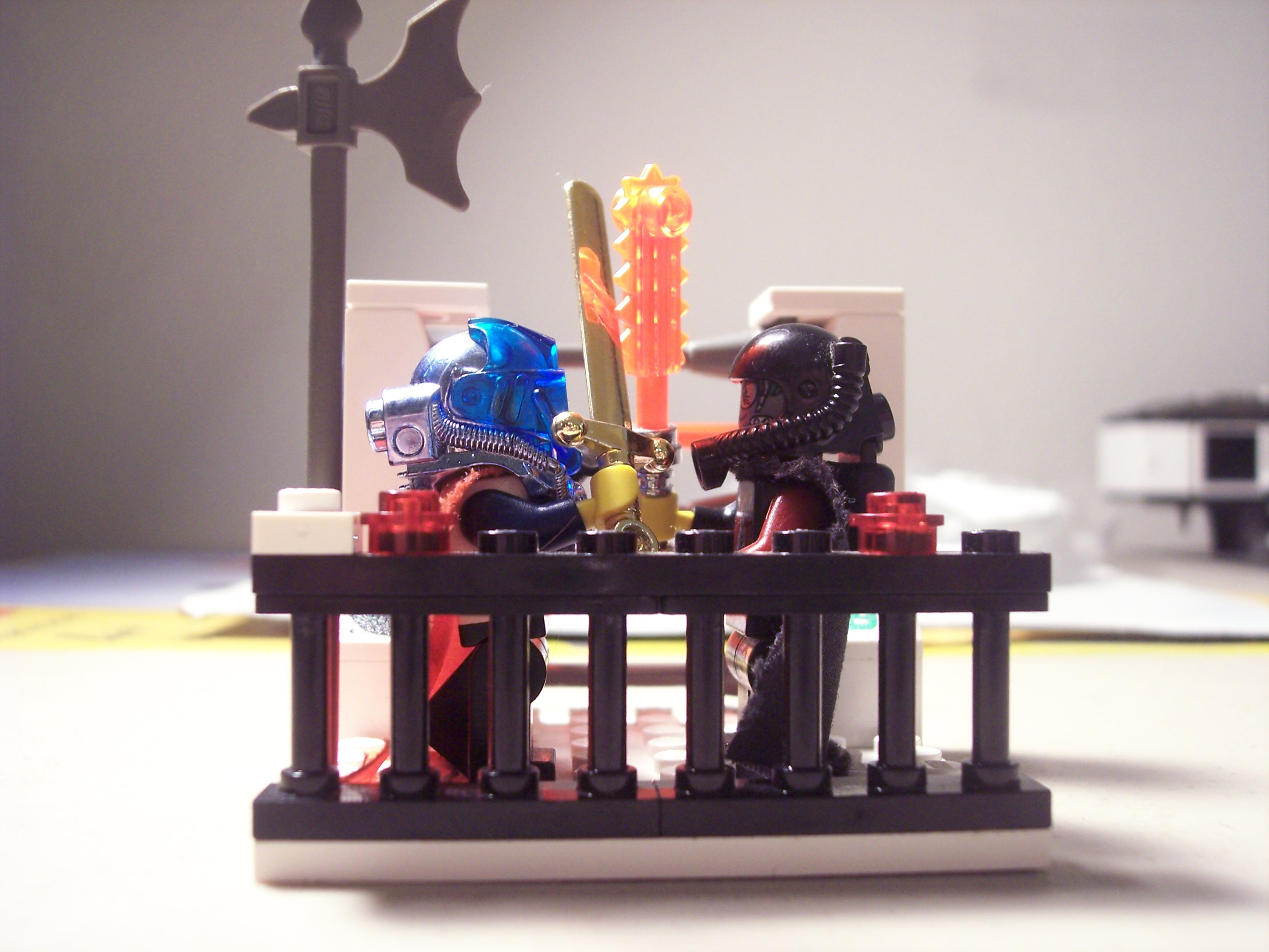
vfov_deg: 36.8
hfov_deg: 47.9
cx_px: 634
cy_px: 476
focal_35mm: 39
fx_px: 1430
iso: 200
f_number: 3.4
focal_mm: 8
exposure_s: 1/8
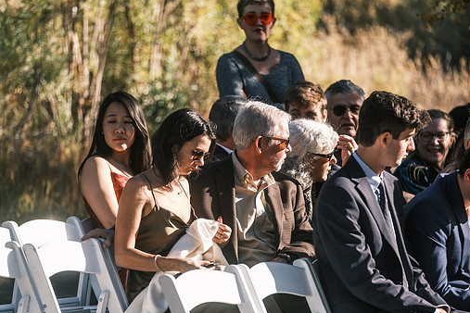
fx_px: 3016
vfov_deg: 5.9
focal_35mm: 231
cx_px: 210
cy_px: 163
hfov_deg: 8.9
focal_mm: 134.4
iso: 200
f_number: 2.8
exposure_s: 1/1250
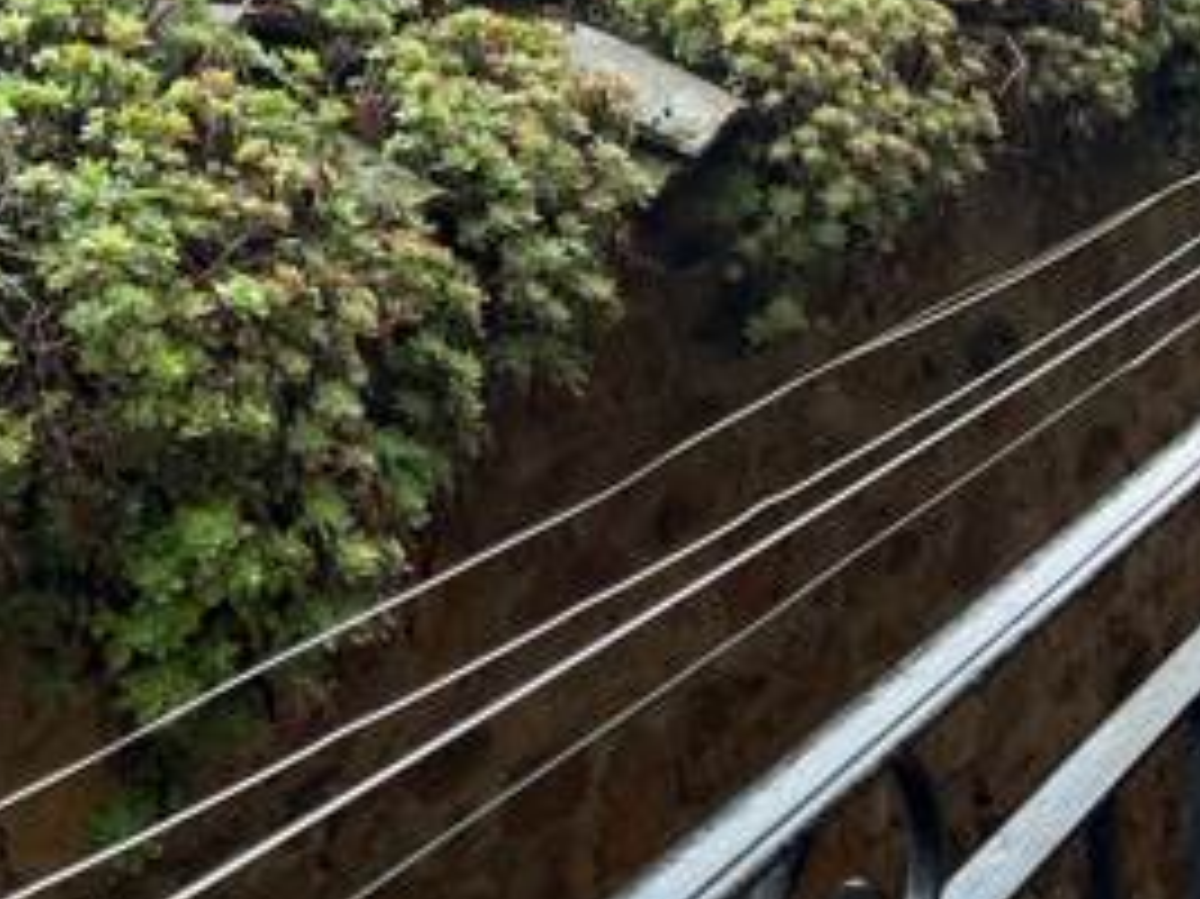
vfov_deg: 18.5
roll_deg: +2.1
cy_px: 54
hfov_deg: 23.2
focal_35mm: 78
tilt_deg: -9.3
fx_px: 2703
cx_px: 1384
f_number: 1.6
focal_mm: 5.1
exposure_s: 1/238
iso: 40
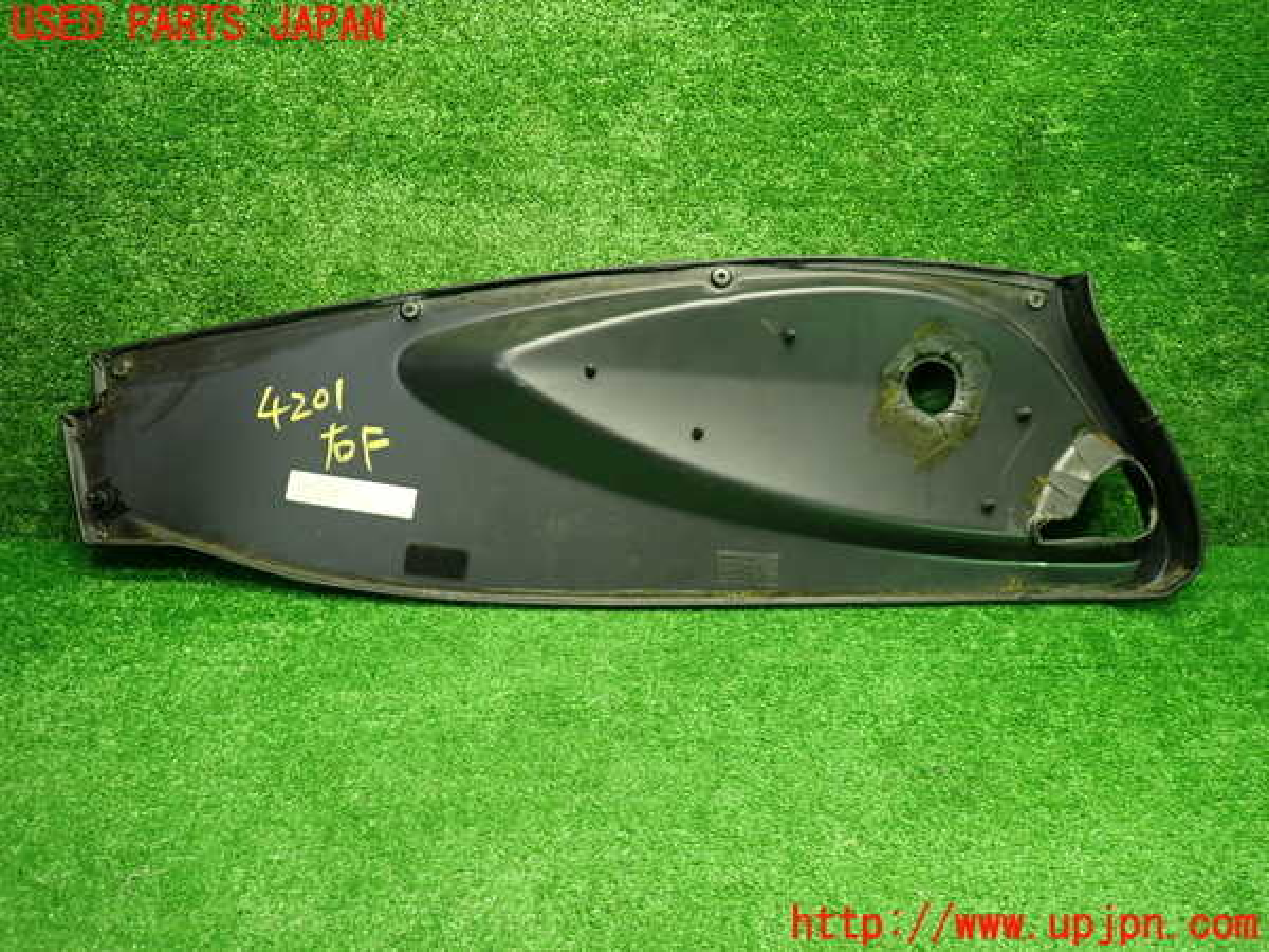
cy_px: 476
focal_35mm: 25
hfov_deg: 69.4
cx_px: 634
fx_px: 916
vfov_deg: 54.9
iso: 250
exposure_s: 1/30
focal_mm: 4.5
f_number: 2
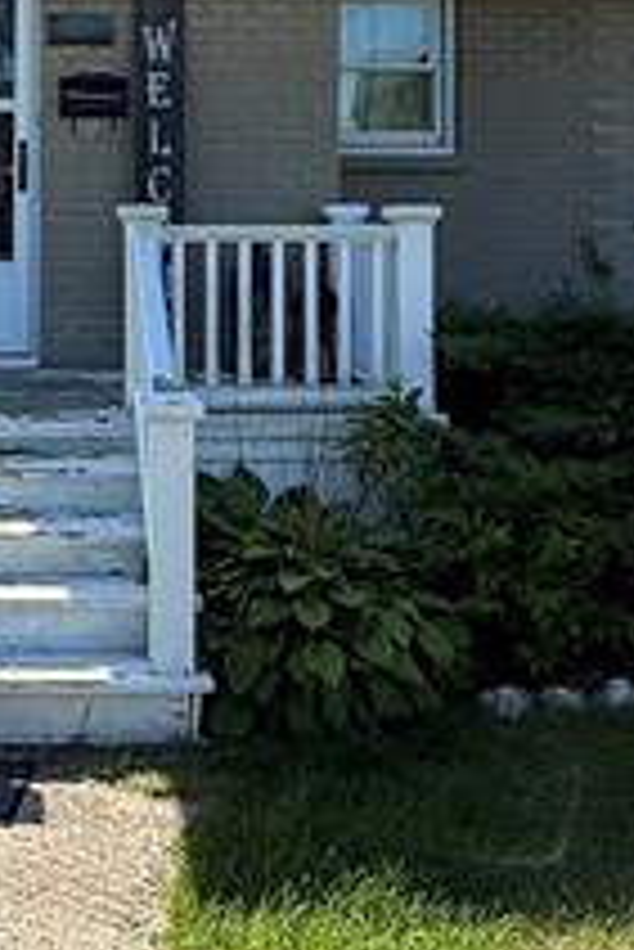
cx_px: 58
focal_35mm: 53
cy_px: 189
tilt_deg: +2.0
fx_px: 1398
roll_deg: -0.5
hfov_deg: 24.8
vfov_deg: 36.2
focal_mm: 2.22
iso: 64
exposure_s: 1/1017
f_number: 2.2
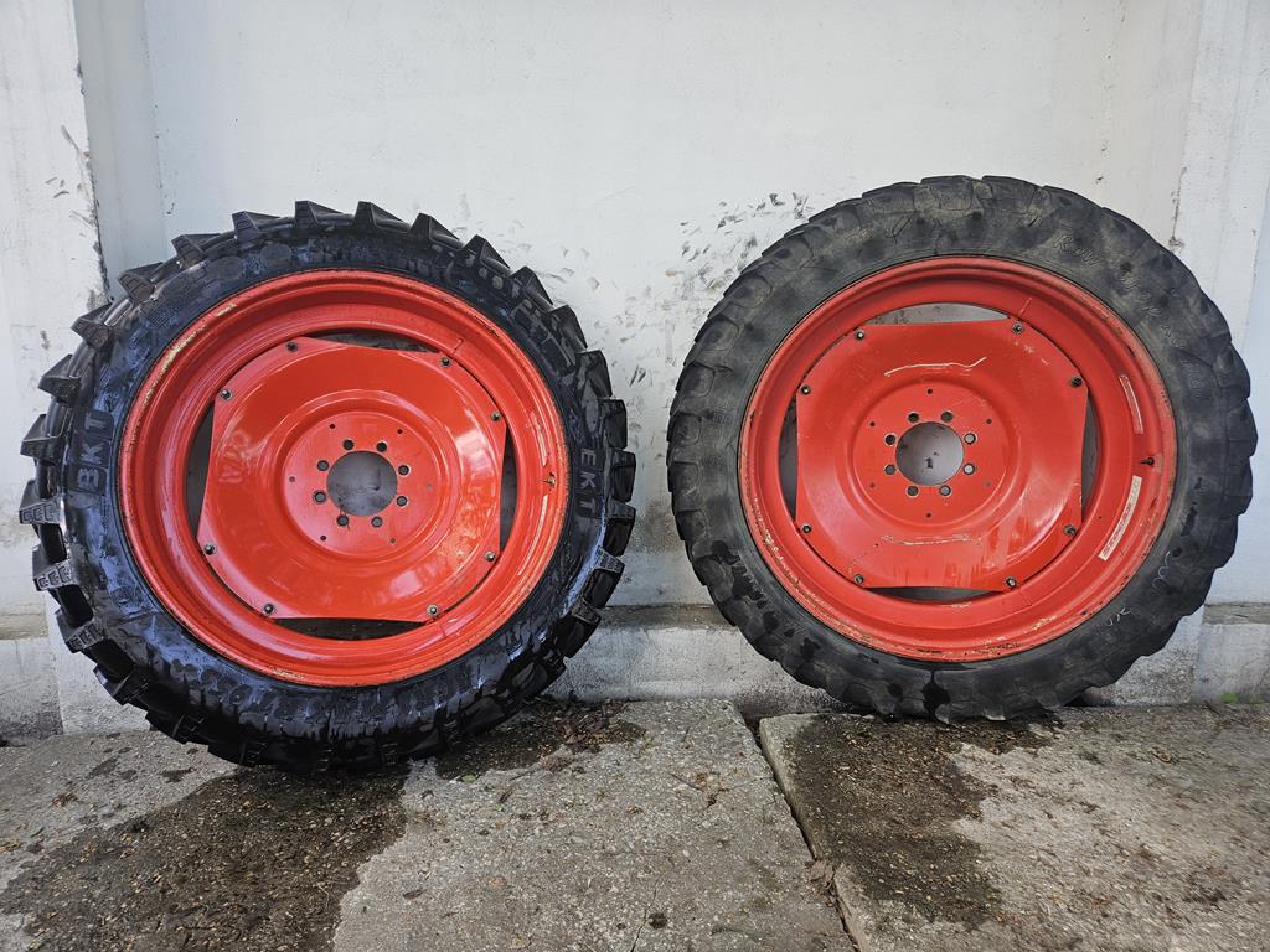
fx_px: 844
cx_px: 635
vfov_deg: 58.9
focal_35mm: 23
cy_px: 476
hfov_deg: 73.9
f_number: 1.8
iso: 64
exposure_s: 1/180
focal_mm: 5.4
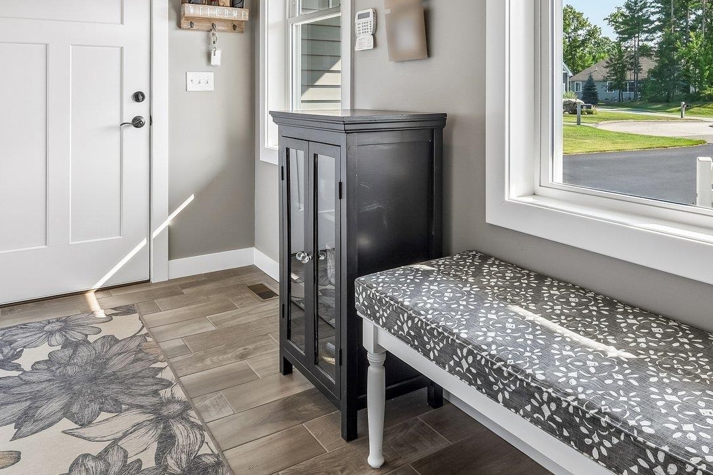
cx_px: 387
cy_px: 94
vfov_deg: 44.1
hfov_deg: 65.4
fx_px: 554
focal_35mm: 28
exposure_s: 1/75
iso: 200
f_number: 5.6
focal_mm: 10
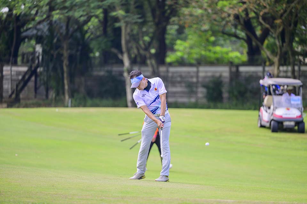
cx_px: 154
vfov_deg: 6.9
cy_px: 102
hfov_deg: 10.3
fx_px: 1705
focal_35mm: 200
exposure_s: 1/2000
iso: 320
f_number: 2.8
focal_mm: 200
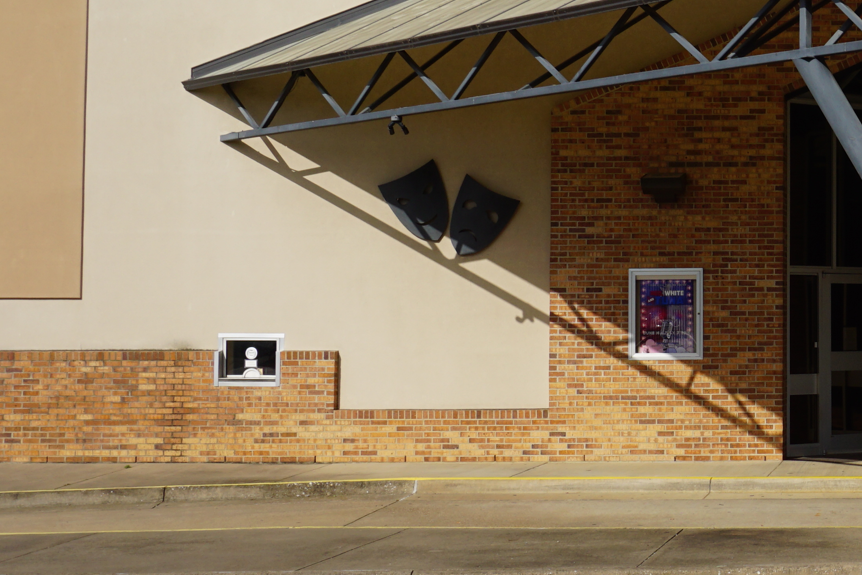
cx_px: 972
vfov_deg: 15.8
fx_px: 2068
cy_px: 184
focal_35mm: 86
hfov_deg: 22.1
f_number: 11
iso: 100
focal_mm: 21
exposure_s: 1/250
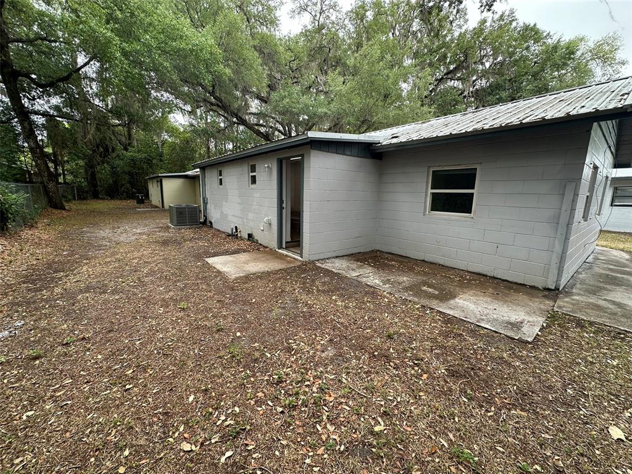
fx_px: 256
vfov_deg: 85.7
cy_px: 237
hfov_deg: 102.1
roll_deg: -1.3
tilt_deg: -8.9
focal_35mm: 14
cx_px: 316
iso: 40
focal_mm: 2.22
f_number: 2.2
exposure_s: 1/180
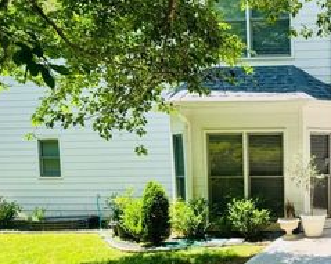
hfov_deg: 34.5
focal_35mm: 49
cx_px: 334
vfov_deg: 30.4
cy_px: 191
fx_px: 480
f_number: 1.78
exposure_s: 1/952
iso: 80
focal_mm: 6.76
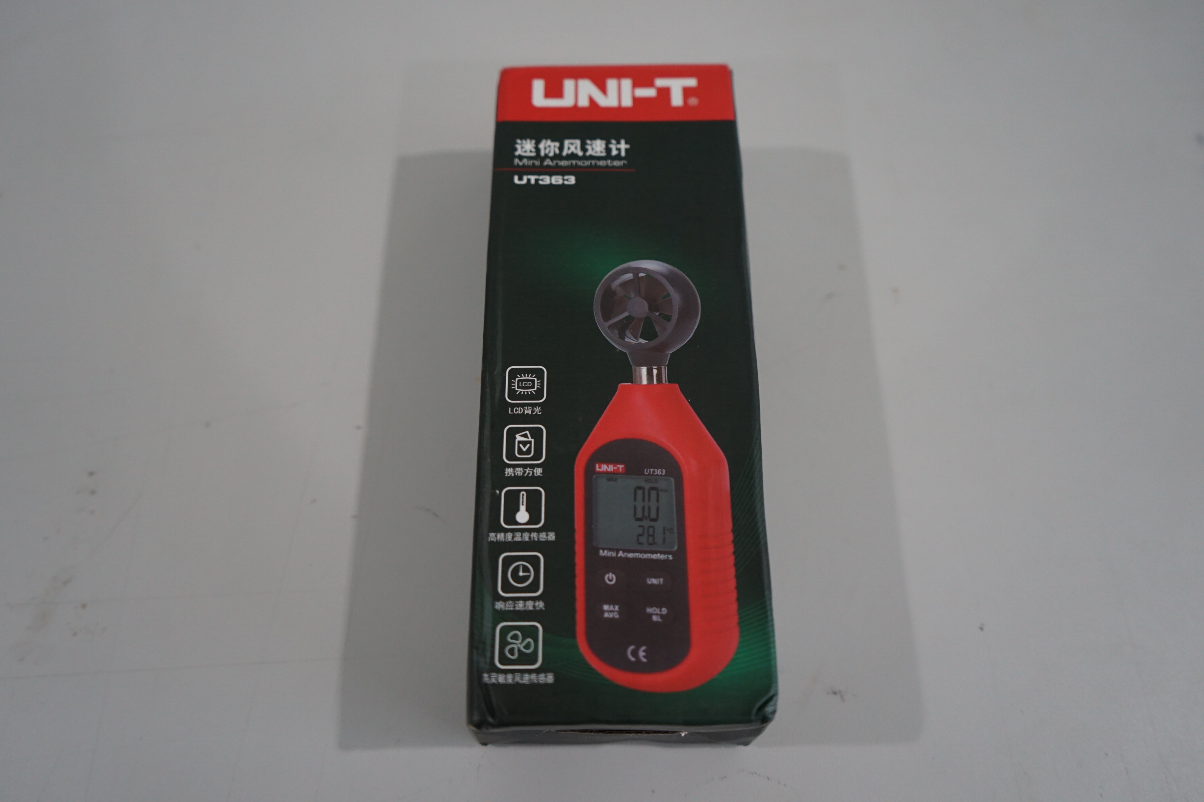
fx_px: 936
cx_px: 602
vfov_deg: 46.4
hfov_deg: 65.5
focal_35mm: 28
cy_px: 401
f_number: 4
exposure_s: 1/60
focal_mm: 28
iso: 1000
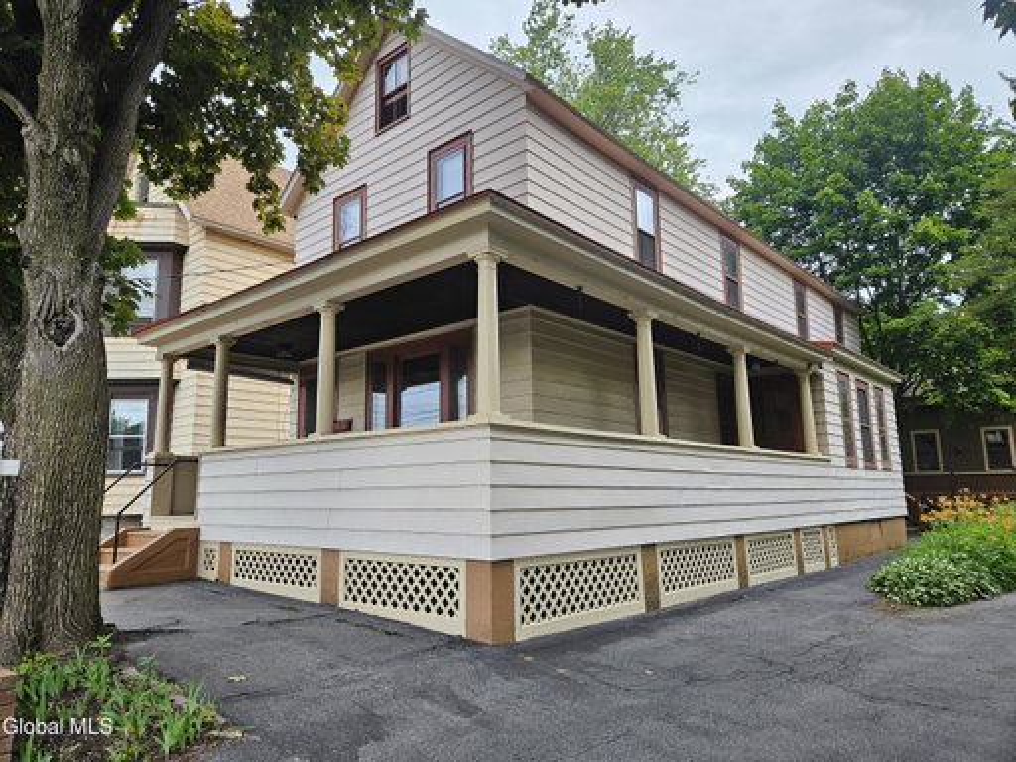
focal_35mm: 23
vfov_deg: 58.9
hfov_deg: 73.9
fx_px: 675
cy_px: 381
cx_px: 508
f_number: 1.8
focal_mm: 5.4
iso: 125
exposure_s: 1/180
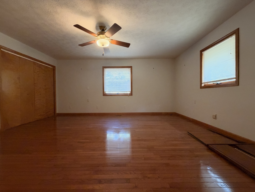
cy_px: 96
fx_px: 103
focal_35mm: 14
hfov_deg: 102.1
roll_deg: +0.7
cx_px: 128
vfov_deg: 85.7
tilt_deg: -0.8
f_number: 2.2
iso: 500
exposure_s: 1/60
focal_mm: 2.22
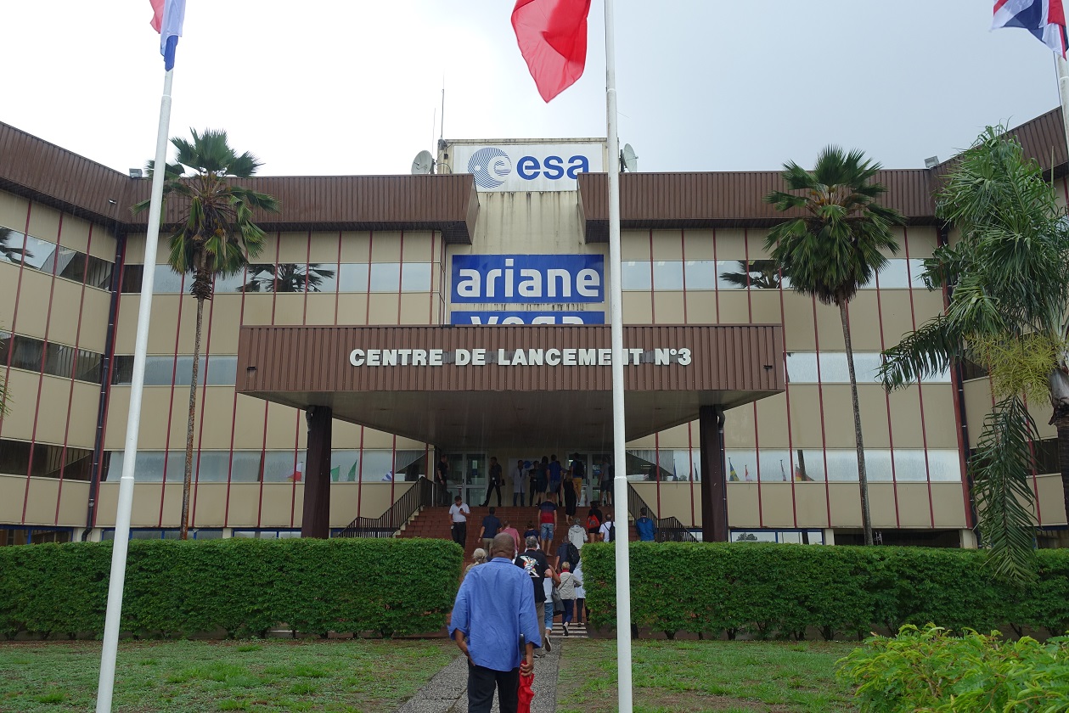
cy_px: 356
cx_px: 534
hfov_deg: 61.9
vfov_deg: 43.6
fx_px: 891
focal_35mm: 30
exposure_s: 1/80
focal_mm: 10.89
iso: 125
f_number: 4.5
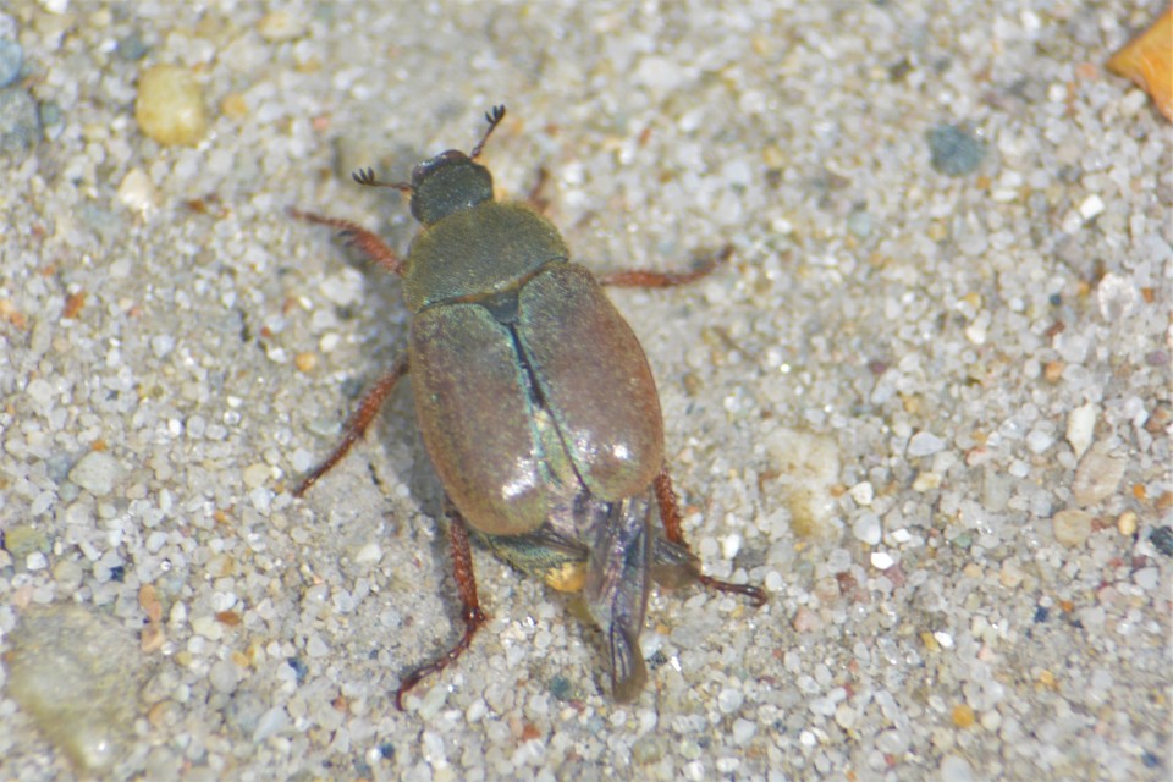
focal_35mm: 450
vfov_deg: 3.1
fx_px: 14661
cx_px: 586
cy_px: 391
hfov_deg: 4.6
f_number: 8
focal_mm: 300
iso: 110
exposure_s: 1/125
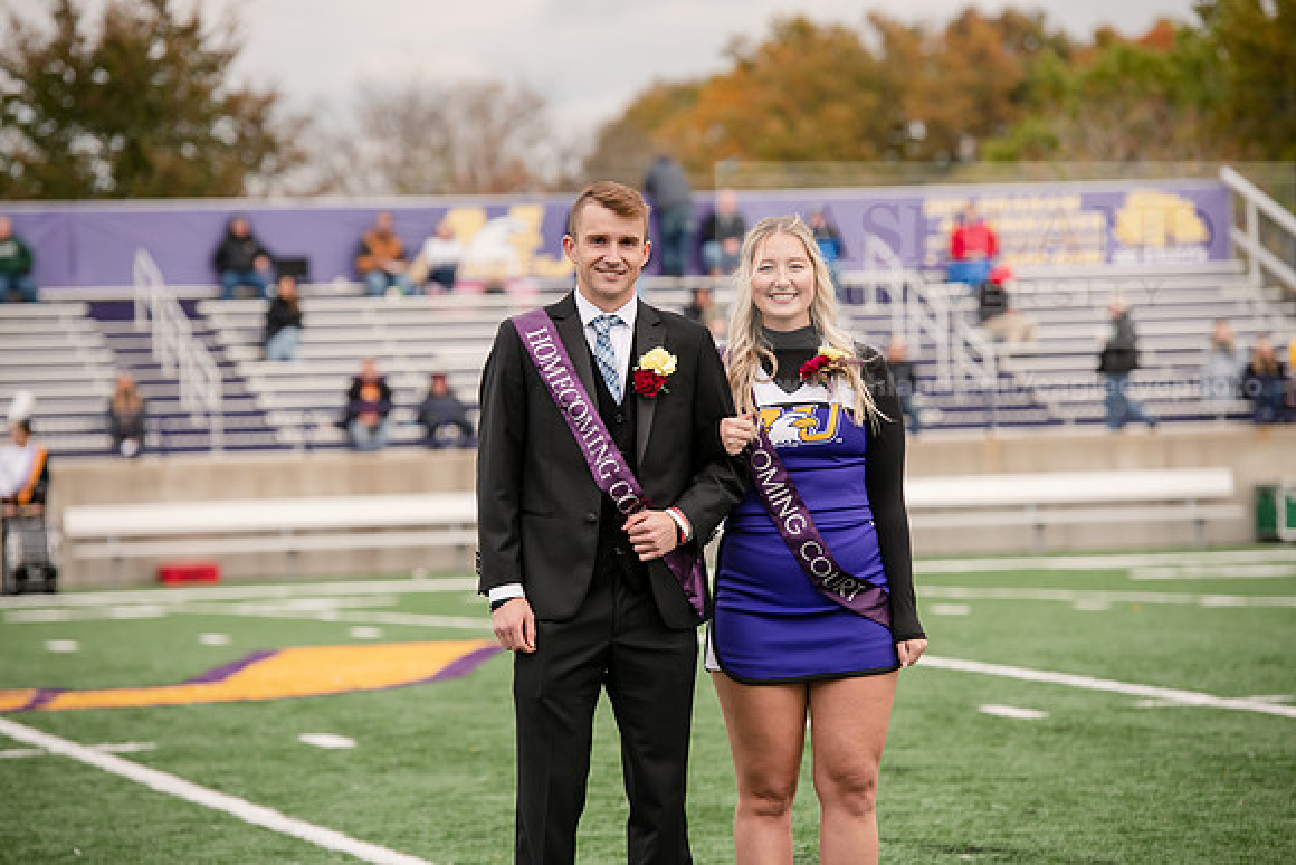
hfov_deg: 12.1
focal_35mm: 170
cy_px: 432
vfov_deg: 8.1
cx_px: 648
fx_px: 6121
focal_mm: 170
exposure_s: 1/1000
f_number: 5
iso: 320
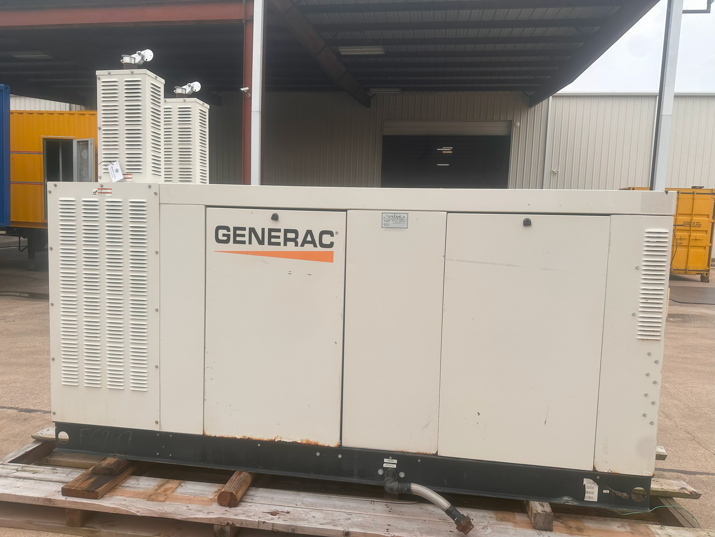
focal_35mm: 24
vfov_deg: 56.8
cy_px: 268
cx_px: 358
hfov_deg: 71.6
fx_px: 496
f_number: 1.78
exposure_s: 1/2732
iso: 80
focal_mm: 6.86
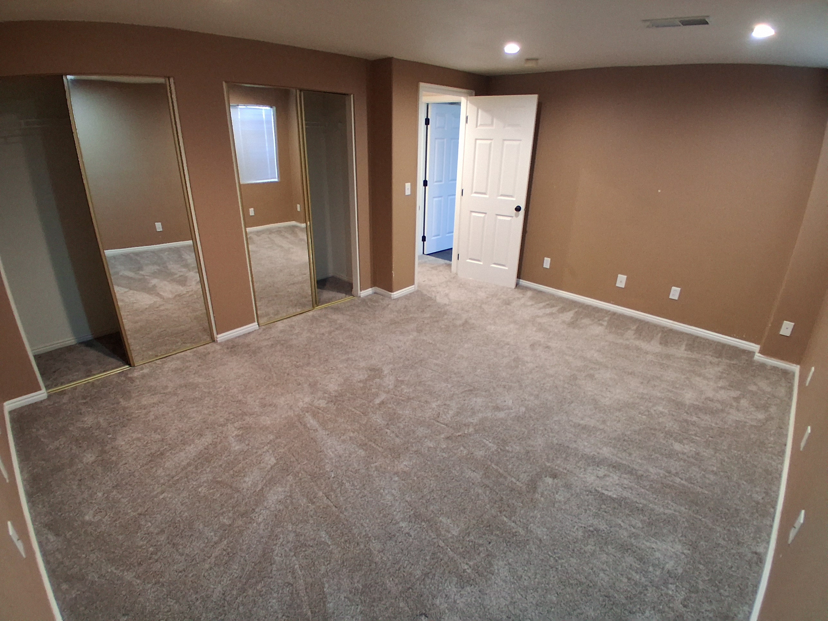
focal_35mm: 17
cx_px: 414
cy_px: 310
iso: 400
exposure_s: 1/24
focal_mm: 1.4
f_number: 2.2
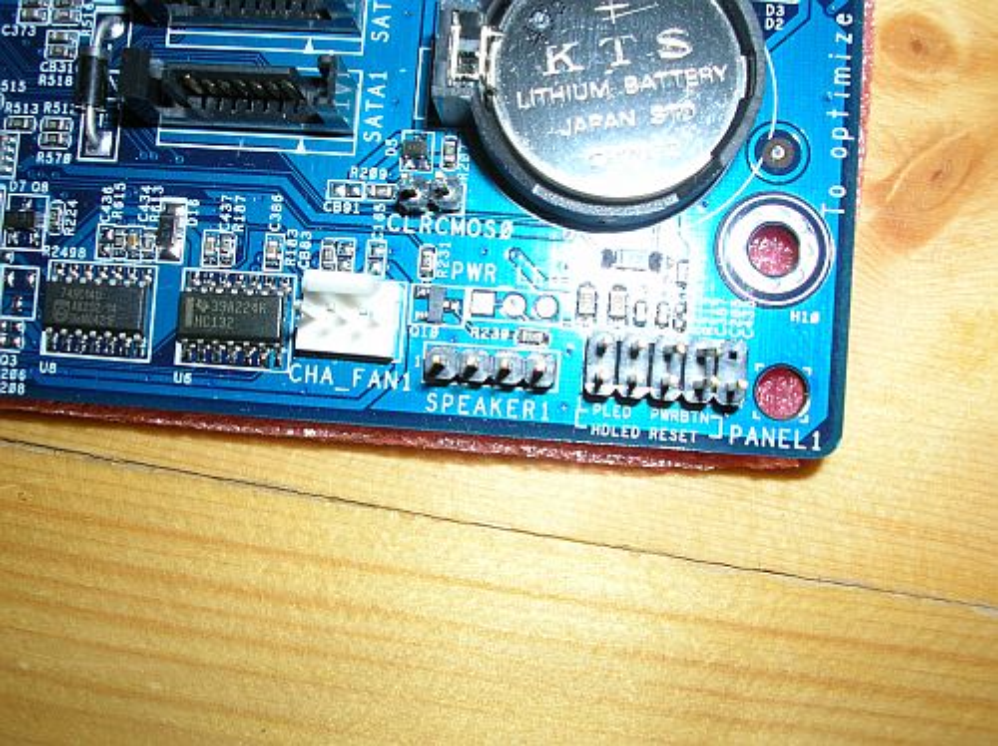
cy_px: 373
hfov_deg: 46.8
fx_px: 1152
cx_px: 499
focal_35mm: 40
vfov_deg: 35.9
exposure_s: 1/60.1
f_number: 5.9
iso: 50
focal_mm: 6.6
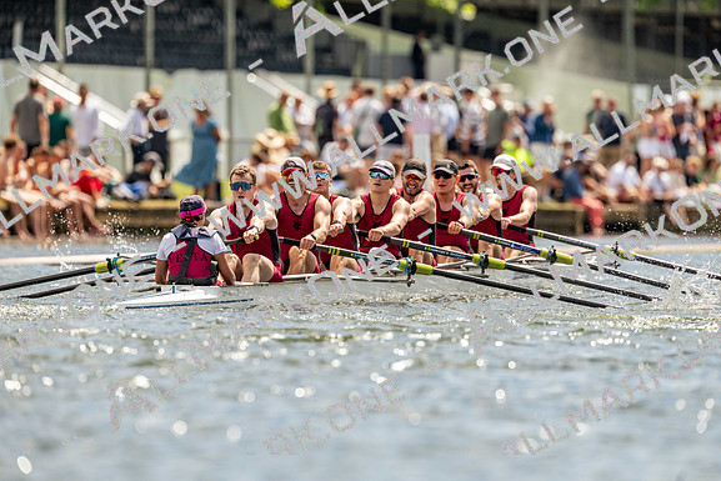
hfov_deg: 3.9
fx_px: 10677
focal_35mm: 533
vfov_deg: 2.6
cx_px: 361
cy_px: 240
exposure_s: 1/2500
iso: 400
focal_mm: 530.2
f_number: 5.6
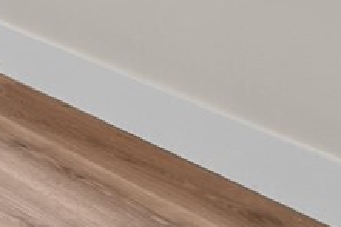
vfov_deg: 10.3
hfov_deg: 8.9
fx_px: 1088
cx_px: -934
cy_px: -317
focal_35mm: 115
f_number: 9
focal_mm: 10
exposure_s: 5
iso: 100
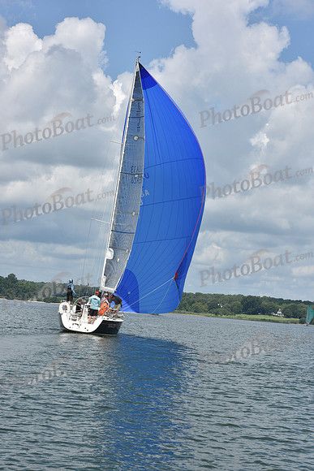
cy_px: 236
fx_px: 1046
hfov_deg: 17.1
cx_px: 157
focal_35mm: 80
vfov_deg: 25.4
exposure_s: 1/800
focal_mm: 80
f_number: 11
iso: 320
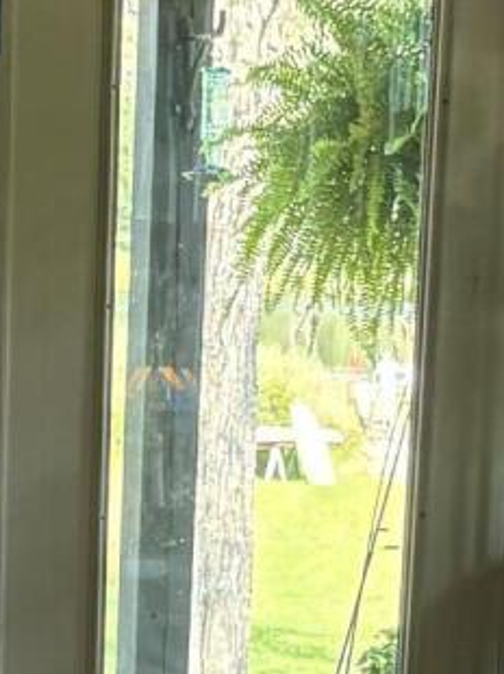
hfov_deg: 8.8
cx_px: 119
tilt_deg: -13.2
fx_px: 3266
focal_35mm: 168
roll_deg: -1.4
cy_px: 1024
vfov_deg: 11.3
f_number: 1.6
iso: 125
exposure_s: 1/80
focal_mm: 5.96
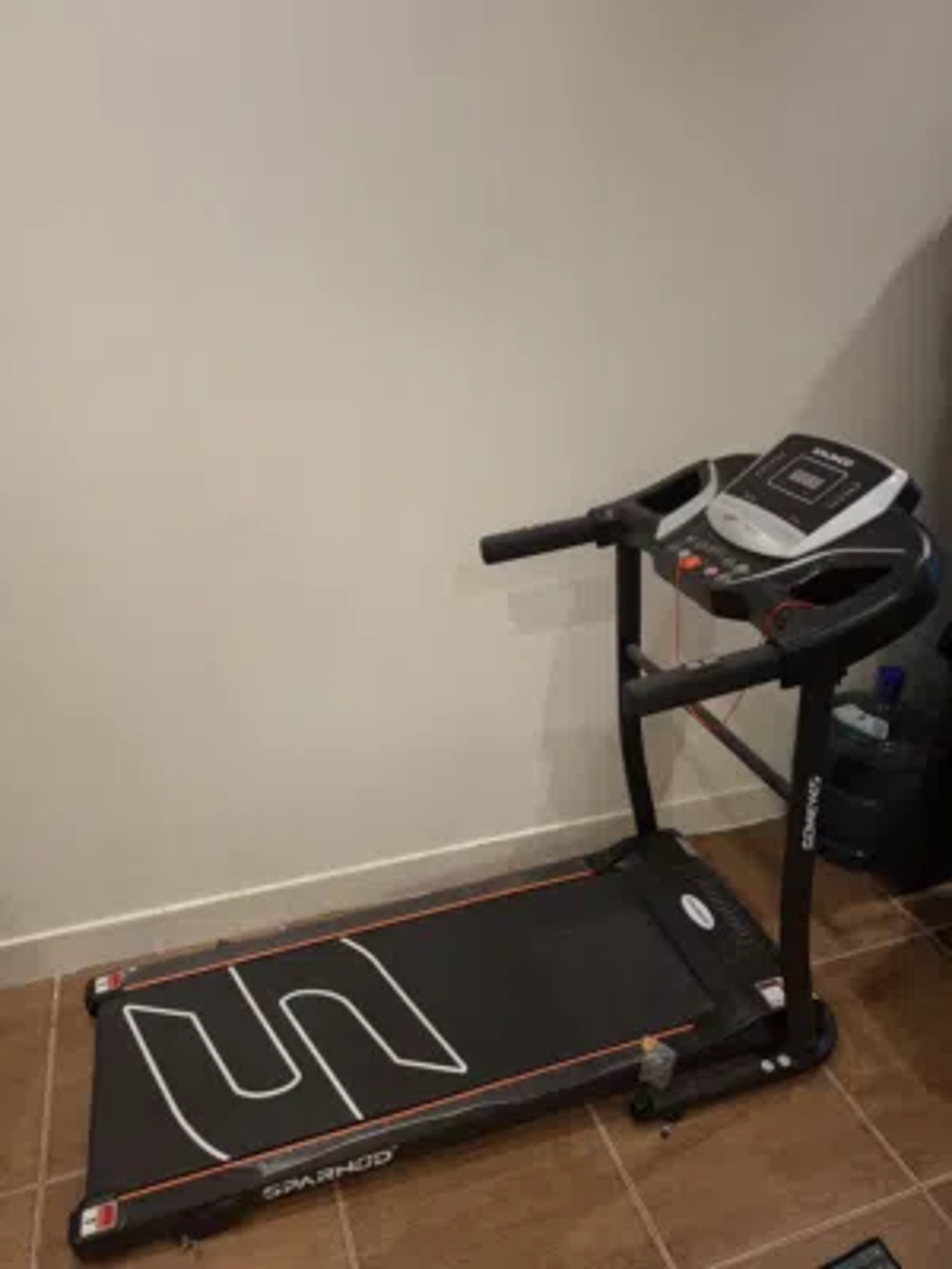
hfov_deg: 58.9
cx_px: 476
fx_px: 843
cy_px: 634
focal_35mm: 23
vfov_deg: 73.9
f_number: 1.8
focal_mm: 5.54
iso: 320
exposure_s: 1/33
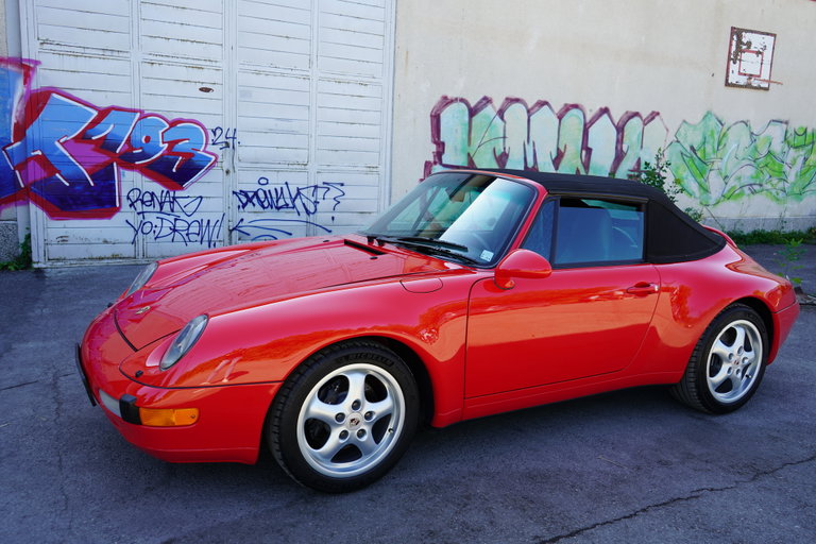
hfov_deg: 63.7
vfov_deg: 45.0
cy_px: 272
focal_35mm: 29
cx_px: 408
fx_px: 657
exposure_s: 1/80
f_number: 5.6
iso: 100
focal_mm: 29
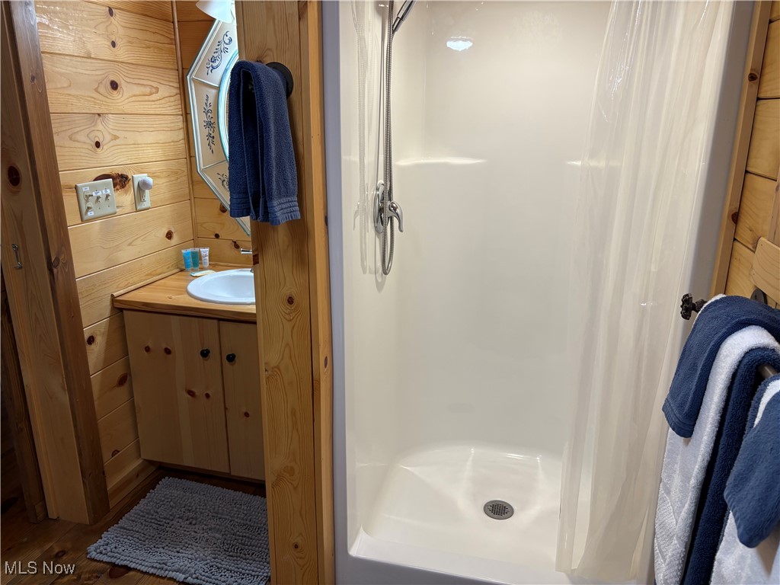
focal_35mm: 26
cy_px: 292
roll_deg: +0.8
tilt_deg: -16.0
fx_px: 586
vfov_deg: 53.1
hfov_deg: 67.3
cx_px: 390
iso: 125
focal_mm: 5.96
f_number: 1.6
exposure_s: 1/120
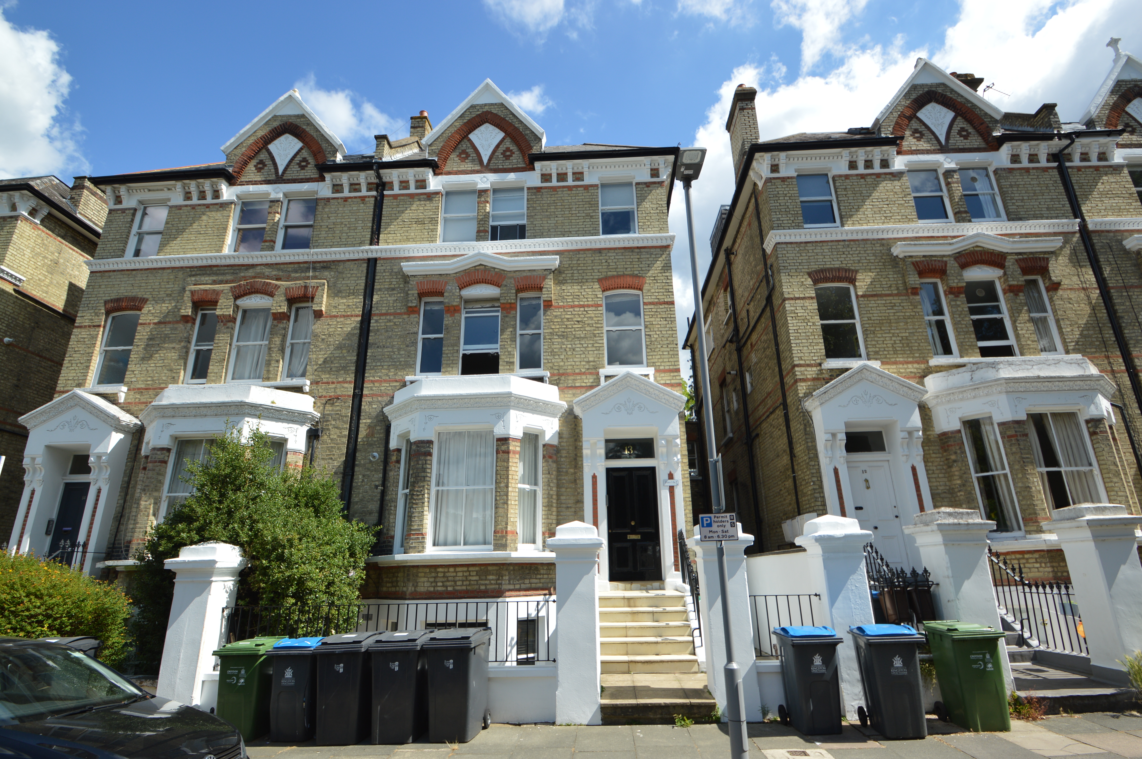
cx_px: 571
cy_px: 380
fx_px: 523
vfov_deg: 72.0
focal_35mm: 16
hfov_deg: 95.0
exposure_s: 1/250
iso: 100
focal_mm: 11
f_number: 8
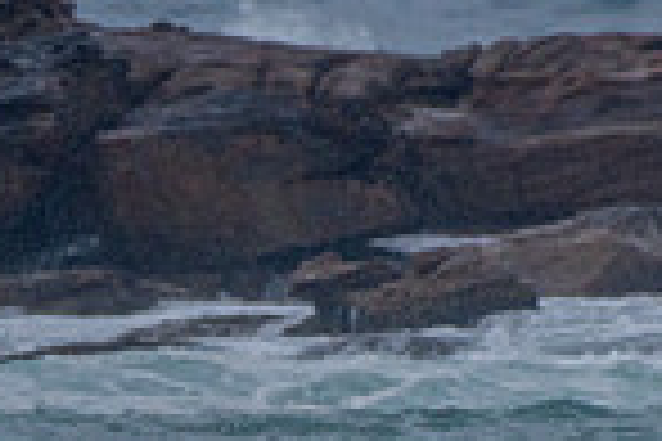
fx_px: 44553
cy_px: 691
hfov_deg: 0.9
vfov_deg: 0.6
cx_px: 14
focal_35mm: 2423
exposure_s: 1/2000
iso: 500
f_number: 5.6
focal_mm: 500
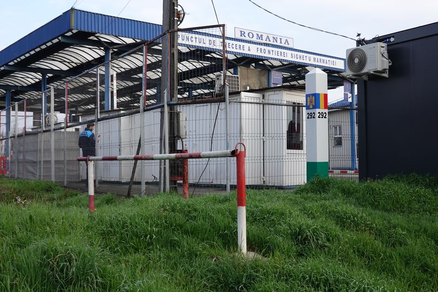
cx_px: 219
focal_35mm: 45
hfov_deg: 43.6
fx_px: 547
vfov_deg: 29.9
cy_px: 146
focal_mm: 16.54
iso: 125
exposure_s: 1/200
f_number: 5
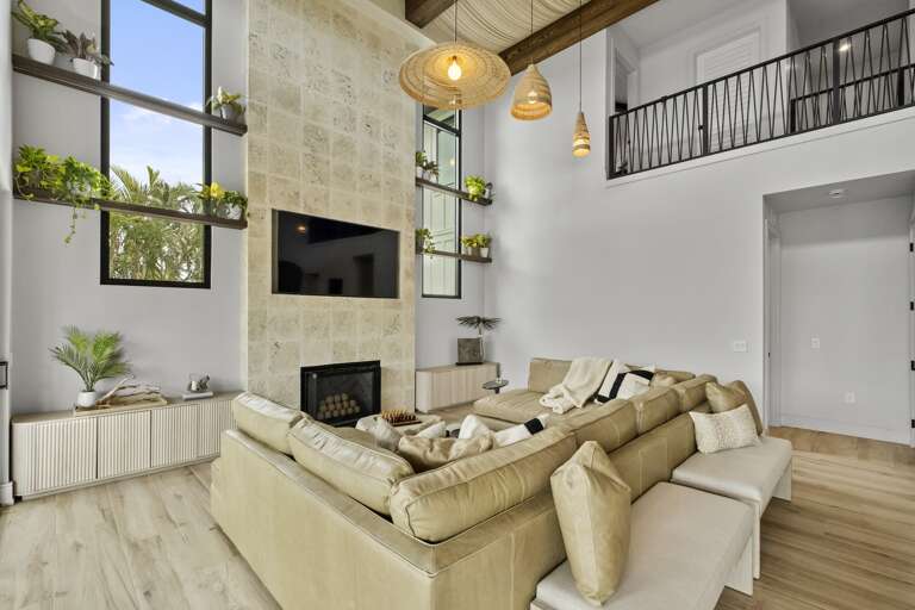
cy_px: 305
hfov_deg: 100.4
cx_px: 458
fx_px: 381
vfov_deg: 77.3
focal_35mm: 15
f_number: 8
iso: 1250
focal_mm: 10
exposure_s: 1/60
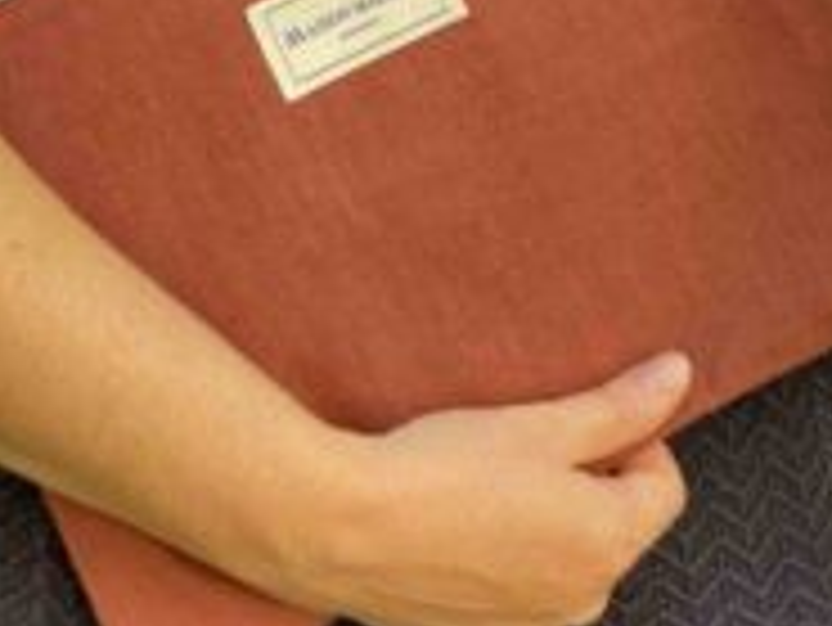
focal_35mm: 120
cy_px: 227
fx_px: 2886
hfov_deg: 16.4
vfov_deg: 12.4
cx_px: 423
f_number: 2
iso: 50
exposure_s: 1/122
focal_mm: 6
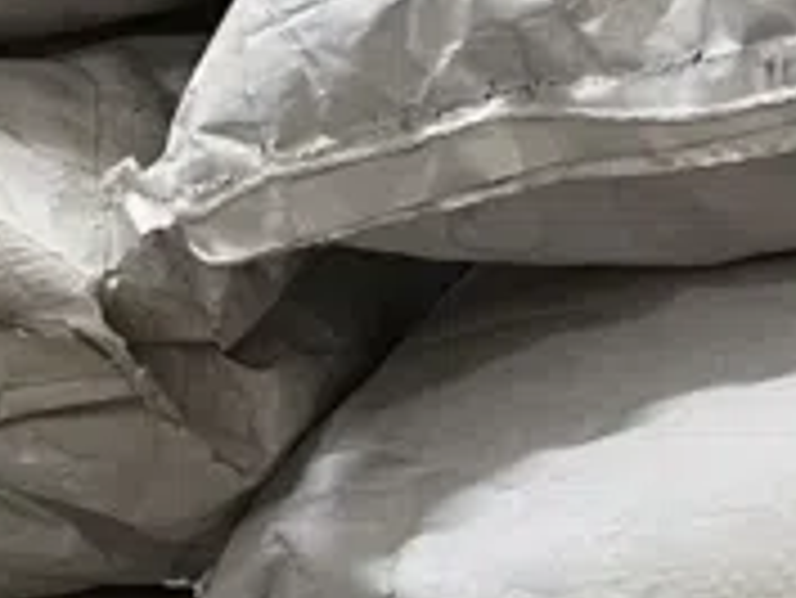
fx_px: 2163
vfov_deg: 15.6
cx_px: 315
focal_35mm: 94
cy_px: 517
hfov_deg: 20.8
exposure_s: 1/50
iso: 250
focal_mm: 5.7
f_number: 1.5
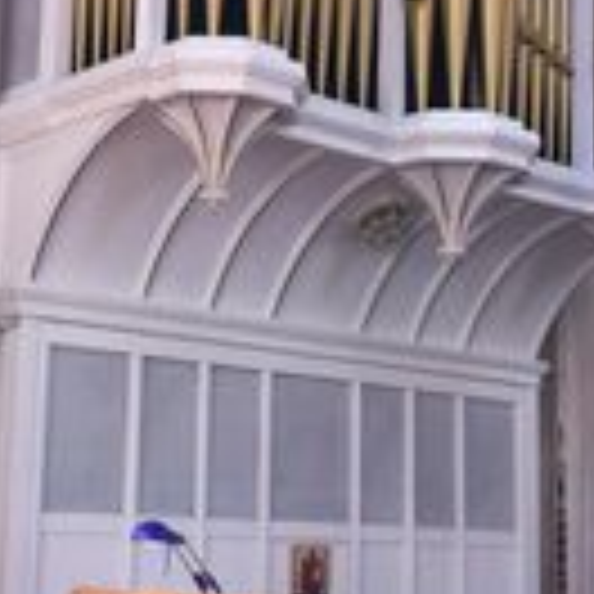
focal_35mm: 82
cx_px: 263
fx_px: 1592
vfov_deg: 21.1
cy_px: 281
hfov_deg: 21.1
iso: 80
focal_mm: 3.85
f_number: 2.8
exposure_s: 1/24
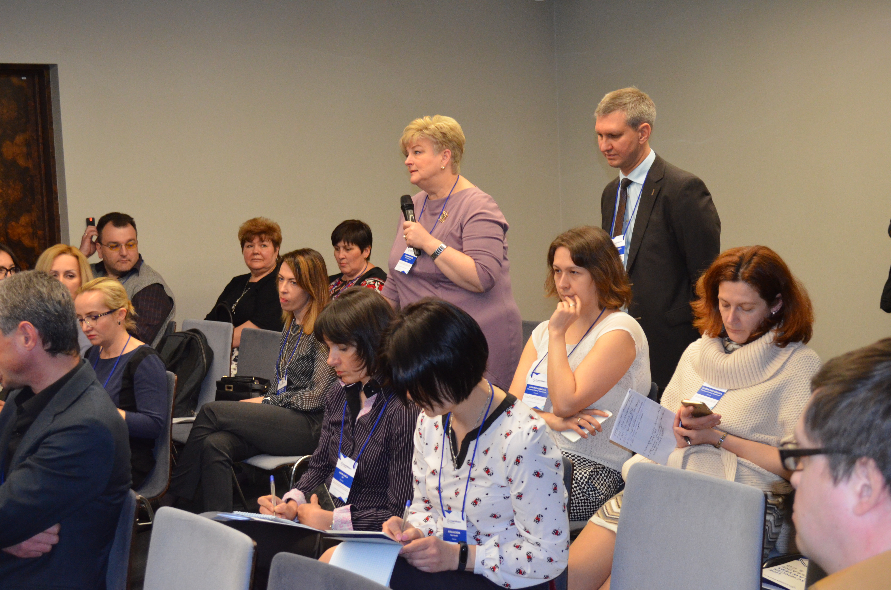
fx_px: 1297
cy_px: 295
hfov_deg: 37.9
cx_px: 446
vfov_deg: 25.6
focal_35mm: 52
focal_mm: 35
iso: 2000
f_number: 5
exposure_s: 1/60
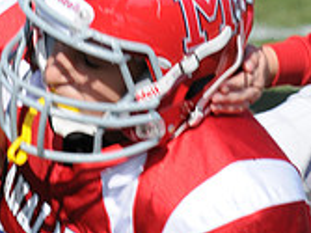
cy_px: -108
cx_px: -16
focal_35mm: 1505
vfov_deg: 1.0
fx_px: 13512
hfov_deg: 1.3
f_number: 8
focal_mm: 300
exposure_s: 1/500
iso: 200
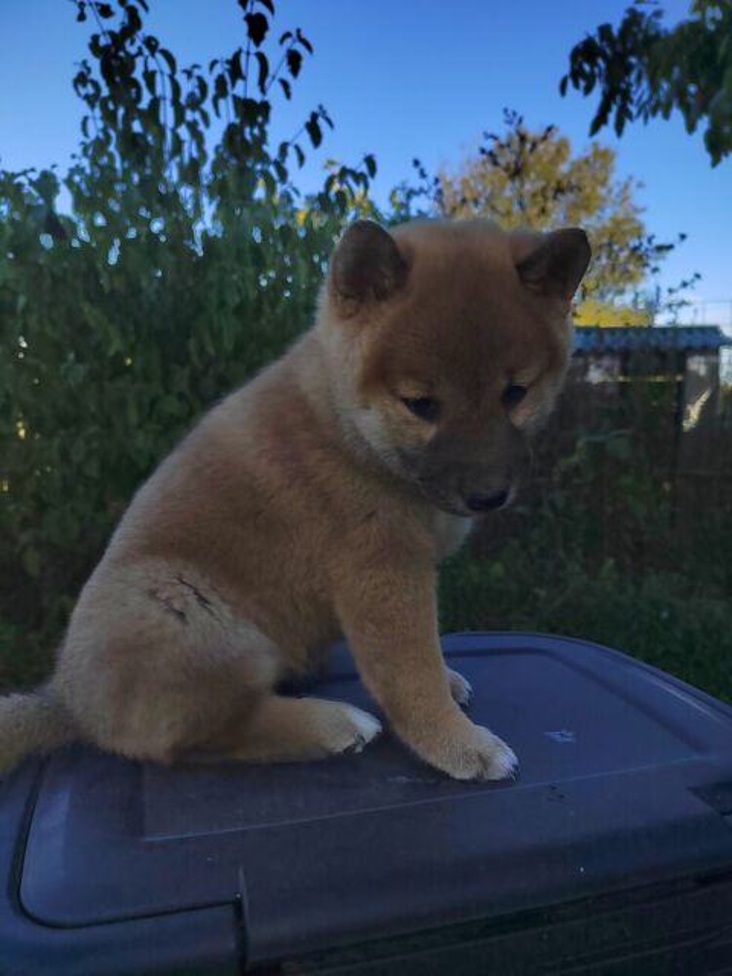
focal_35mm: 23
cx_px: 366
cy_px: 488
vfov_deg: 73.9
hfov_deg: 58.9
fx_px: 648
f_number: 1.9
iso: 600
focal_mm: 5.52
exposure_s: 1/1260
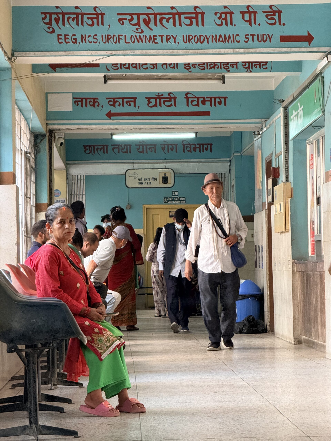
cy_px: 220
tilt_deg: +2.5
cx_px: 166
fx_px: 1530
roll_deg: +0.4
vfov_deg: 16.4
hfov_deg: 12.3
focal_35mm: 120
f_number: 2.8
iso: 500
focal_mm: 15.66
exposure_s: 1/100
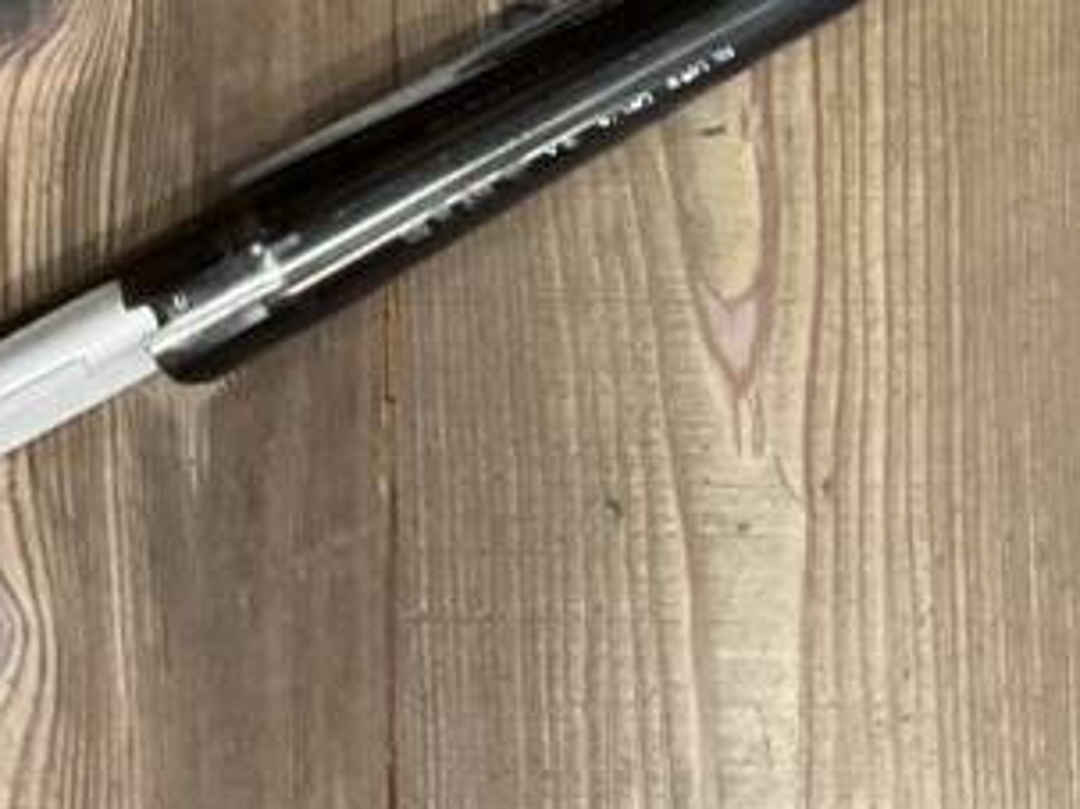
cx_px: 1622
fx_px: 3056
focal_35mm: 98
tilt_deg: -87.1
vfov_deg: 14.1
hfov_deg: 17.9
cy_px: -428
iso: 250
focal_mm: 3
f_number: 1.8
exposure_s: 1/33
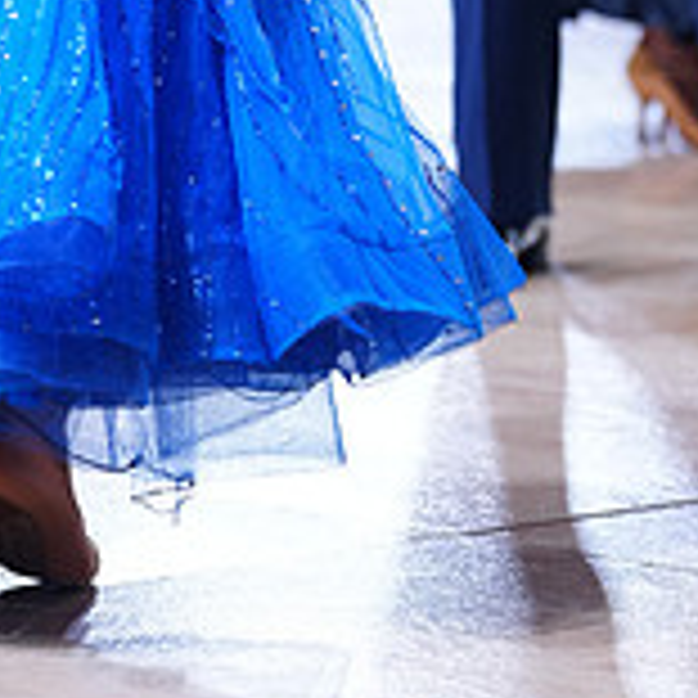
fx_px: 7551
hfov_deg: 5.3
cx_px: 218
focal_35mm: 331
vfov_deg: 5.2
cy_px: -522
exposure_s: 1/500
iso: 1000
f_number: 2.8
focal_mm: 104
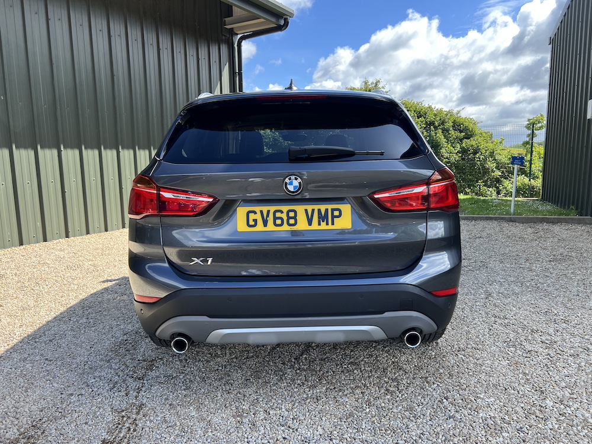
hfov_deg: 67.3
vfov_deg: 53.1
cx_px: 296
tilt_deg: -8.0
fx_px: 445
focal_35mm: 26
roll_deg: +1.7
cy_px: 222
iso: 50
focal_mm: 5.7
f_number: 1.5
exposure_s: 1/957
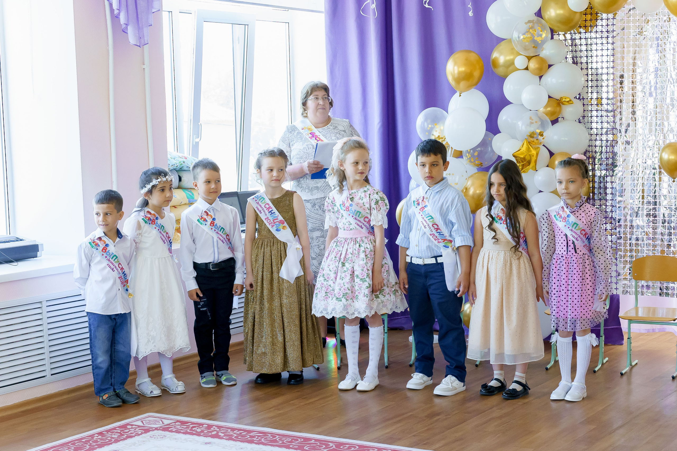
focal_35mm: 64
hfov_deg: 31.4
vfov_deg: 21.3
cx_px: 416
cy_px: 261
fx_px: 1201
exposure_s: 1/160
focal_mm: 44
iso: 2500
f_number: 5
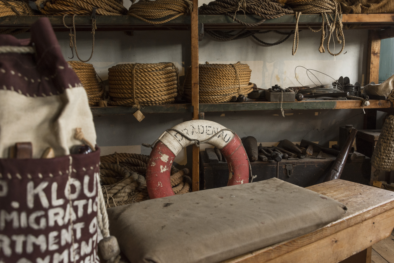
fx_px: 345
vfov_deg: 41.7
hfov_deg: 59.5
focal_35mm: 32
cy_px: 132
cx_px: 197
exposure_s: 1/125
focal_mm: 21
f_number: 5
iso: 500
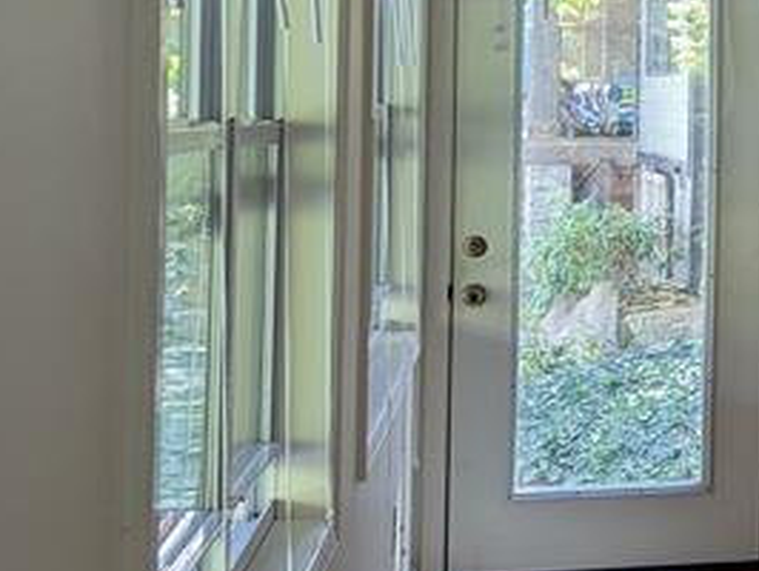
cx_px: 1255
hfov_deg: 18.1
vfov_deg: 16.0
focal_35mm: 92
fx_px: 2019
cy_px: 157
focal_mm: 6.81
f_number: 1.85
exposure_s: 1/23.8
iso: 51
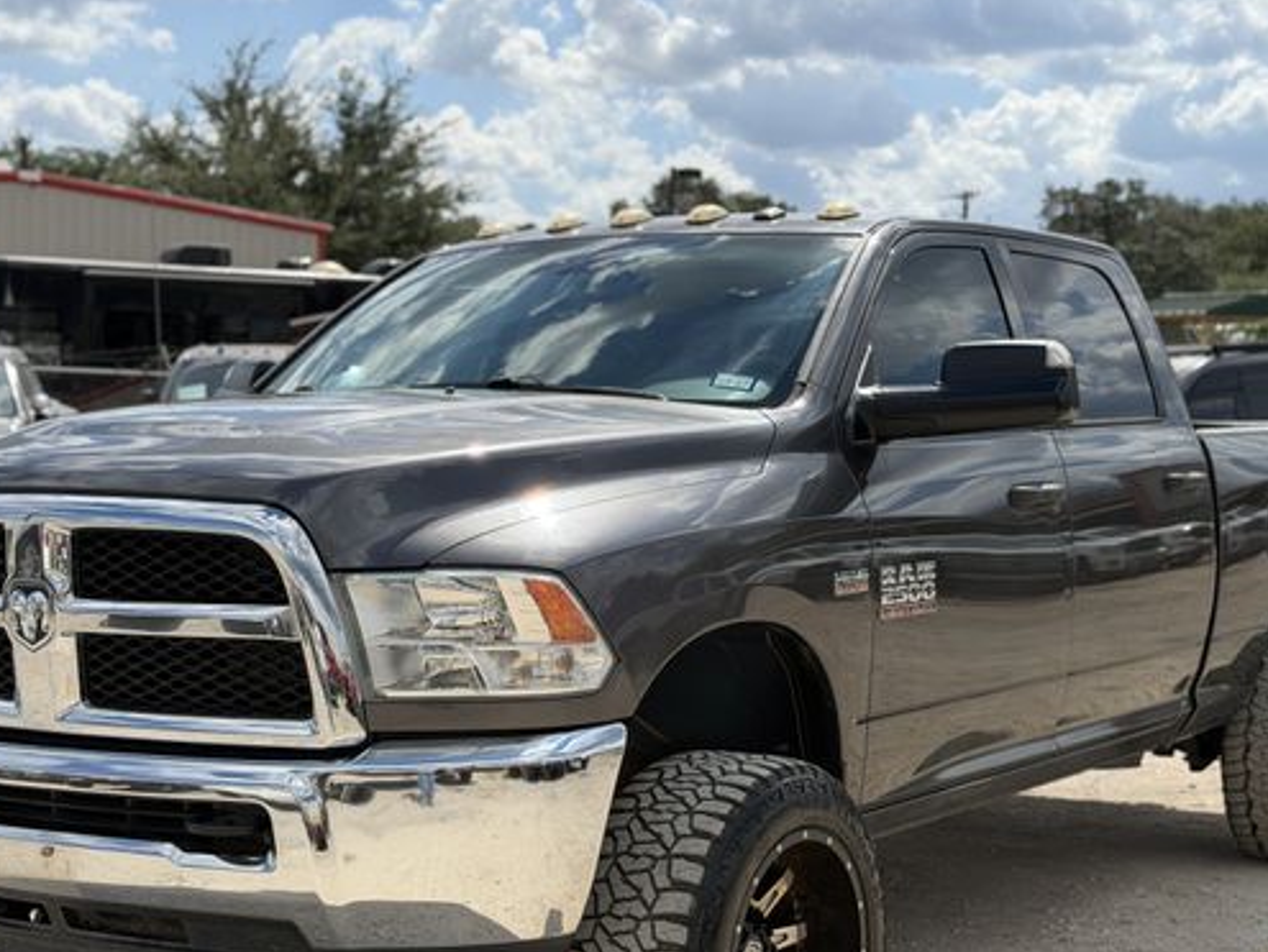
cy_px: 591
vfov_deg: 23.6
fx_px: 2273
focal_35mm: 62
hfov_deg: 31.2
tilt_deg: -4.5
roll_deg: -1.7
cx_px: 622
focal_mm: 6.76
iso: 80
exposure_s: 1/6024
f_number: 1.78
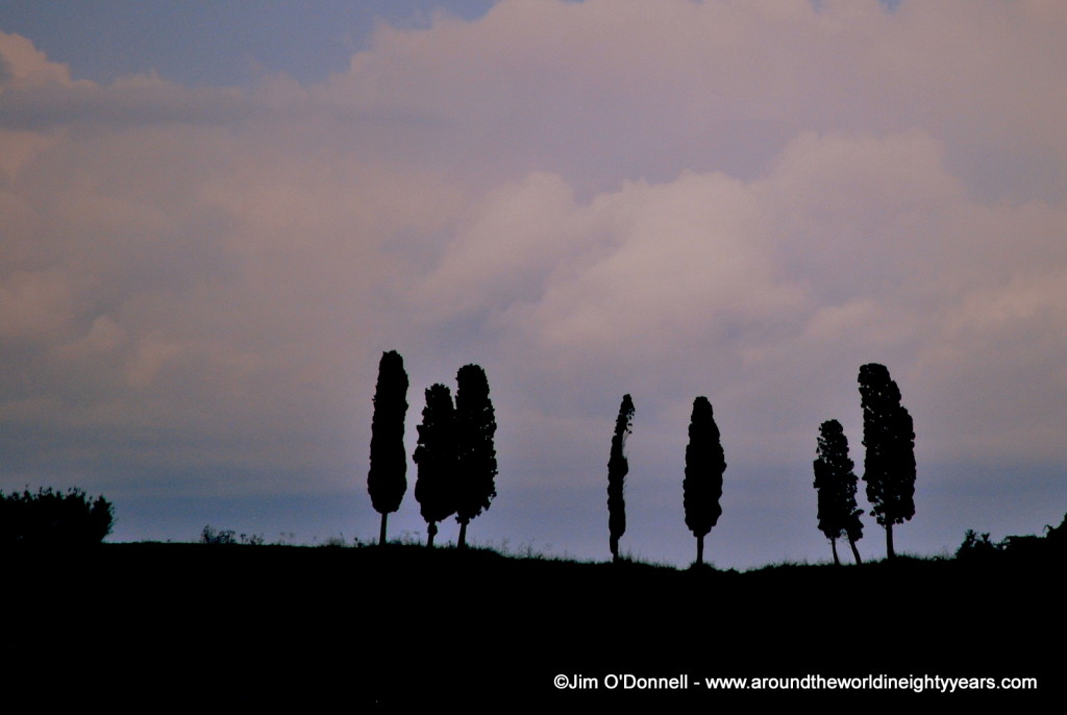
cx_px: 534
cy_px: 358
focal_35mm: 450
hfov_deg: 4.6
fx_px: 13357
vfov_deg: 3.1
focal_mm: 300
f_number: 5.6
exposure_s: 1/50
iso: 400
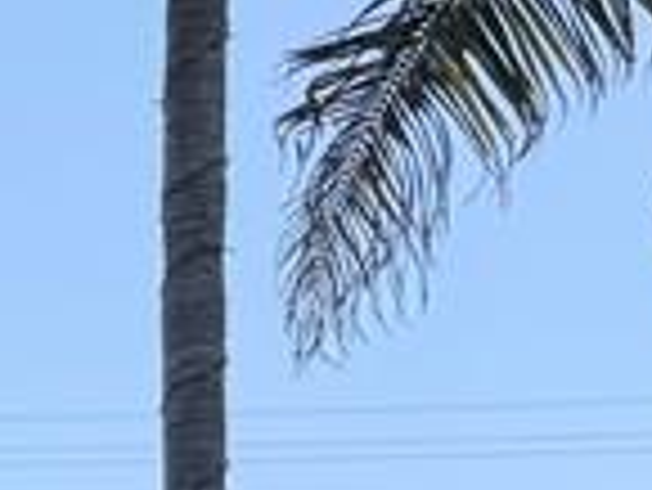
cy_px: 1430
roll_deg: -0.4
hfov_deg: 9.9
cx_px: -1016
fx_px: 3186
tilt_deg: -0.9
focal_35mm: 169
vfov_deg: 7.7
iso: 80
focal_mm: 6.76
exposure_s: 1/3759
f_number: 1.78
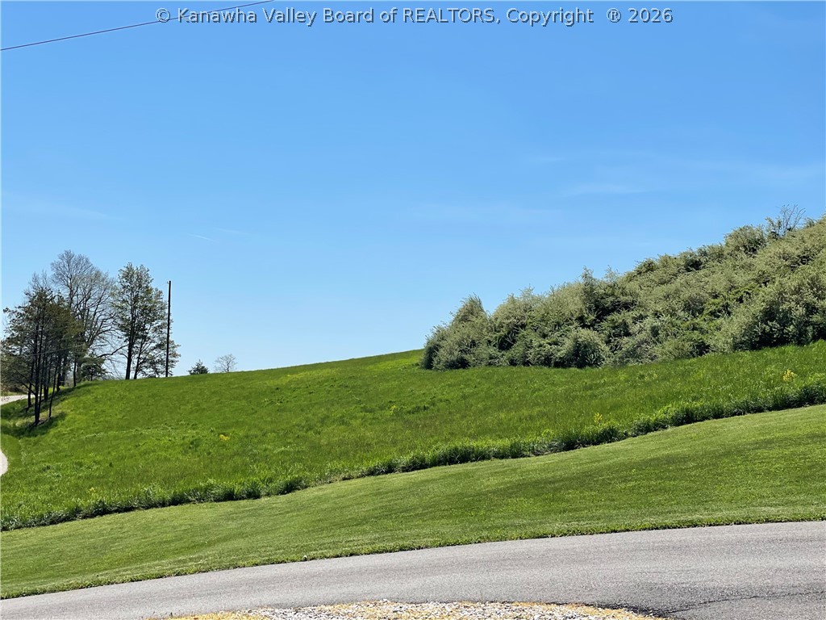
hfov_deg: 36.8
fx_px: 1241
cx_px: 413
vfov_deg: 28.0
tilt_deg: +6.3
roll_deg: -3.1
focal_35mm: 52
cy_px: 310
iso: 25
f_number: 2
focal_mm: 6
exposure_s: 1/2660
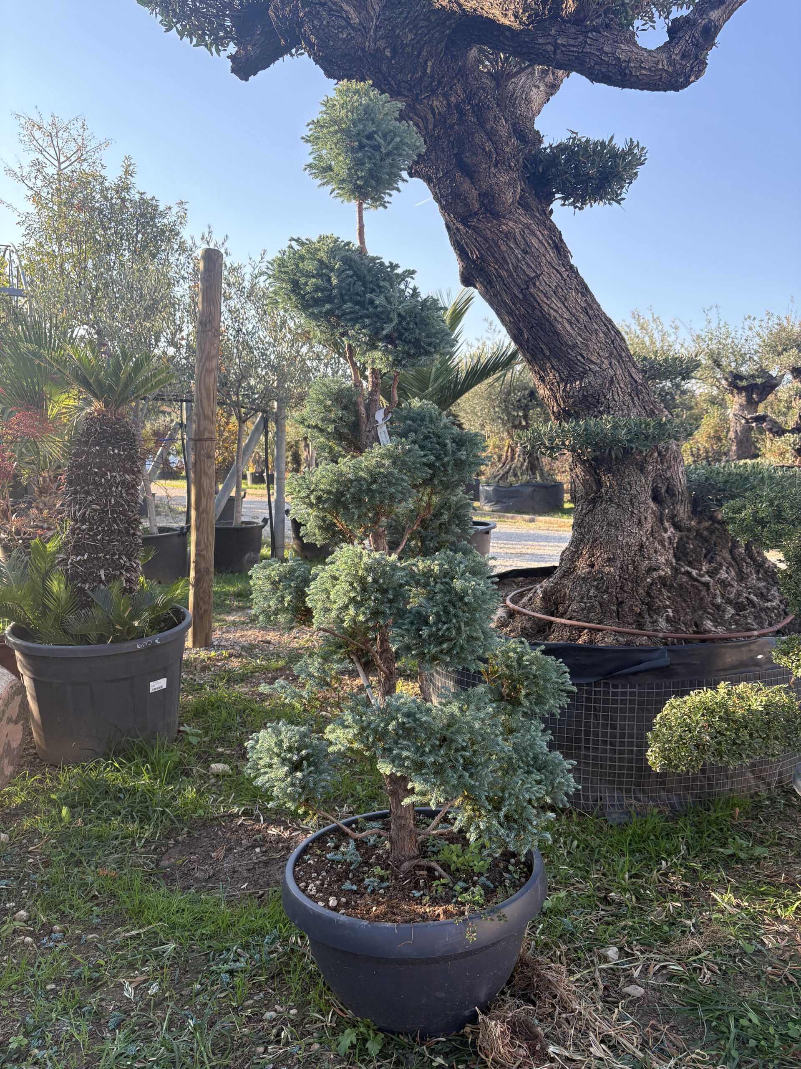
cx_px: 400
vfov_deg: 67.3
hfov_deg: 53.1
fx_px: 802
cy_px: 534
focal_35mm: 26
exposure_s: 1/724
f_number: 1.6
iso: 64
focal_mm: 5.96
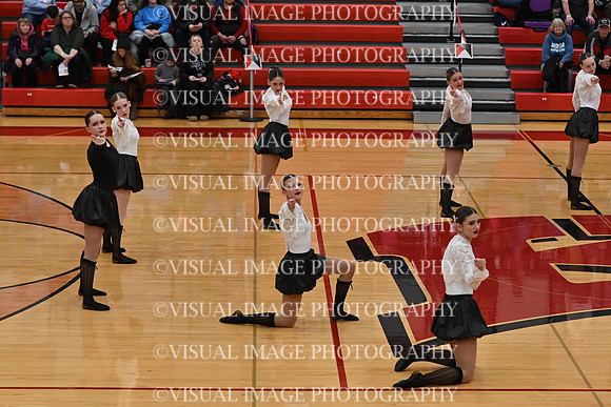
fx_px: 1782
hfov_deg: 19.5
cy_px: 204
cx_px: 306
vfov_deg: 13.0
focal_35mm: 105
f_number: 4
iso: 5000
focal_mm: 70
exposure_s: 1/400
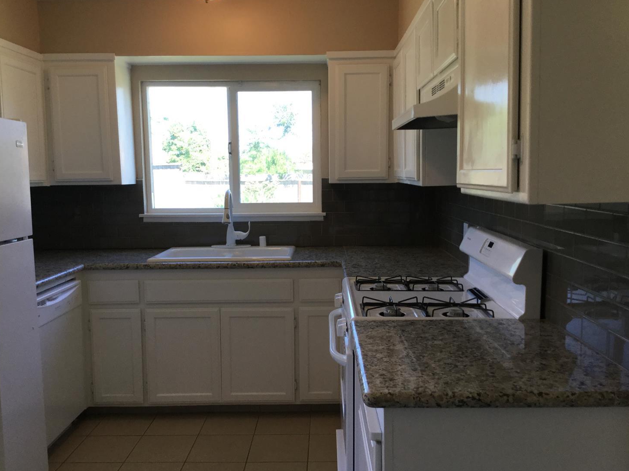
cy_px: 240
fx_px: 581
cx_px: 313
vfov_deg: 44.1
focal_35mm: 32
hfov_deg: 56.8
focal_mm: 3.3
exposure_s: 1/40
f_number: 2.4
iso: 25
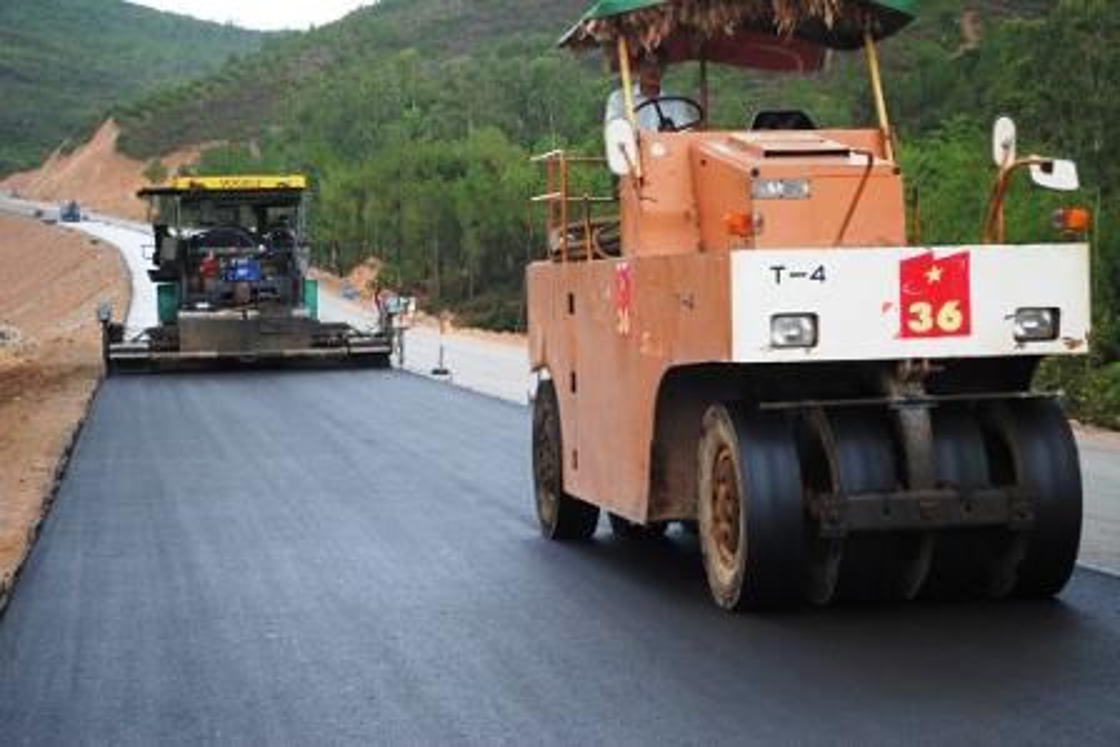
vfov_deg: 16.6
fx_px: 2567
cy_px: 374
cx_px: 560
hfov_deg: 24.6
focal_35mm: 82
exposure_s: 1/125
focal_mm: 55
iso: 100
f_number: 5.6
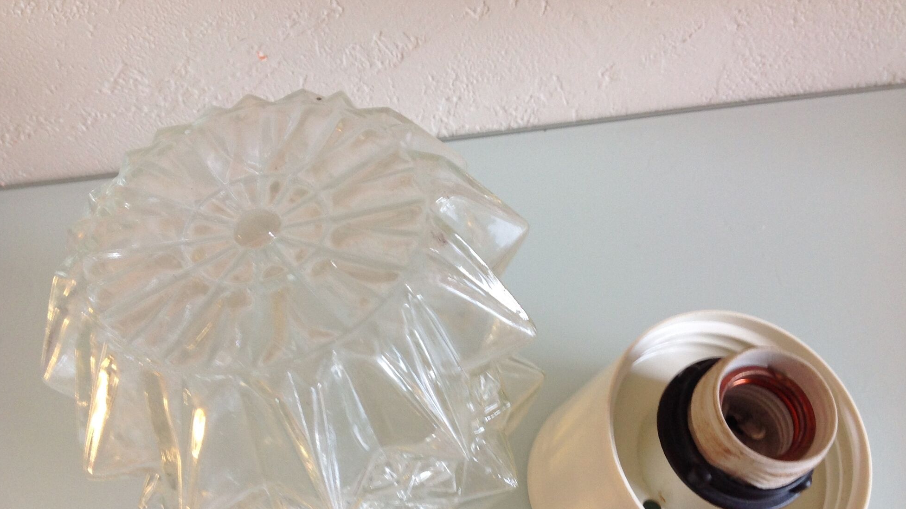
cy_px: 345
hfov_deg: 51.6
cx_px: 445
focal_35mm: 39
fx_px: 937
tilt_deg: -56.6
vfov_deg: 30.2
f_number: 2.4
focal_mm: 4.28
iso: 80
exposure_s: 1/15
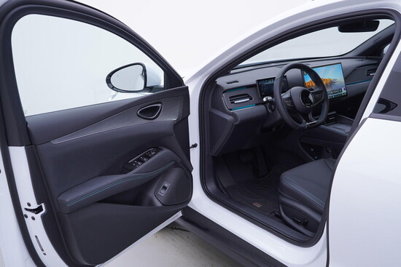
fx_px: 401
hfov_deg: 53.1
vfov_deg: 36.9
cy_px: 134
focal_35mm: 36
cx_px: 200
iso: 125
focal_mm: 24
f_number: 3.5
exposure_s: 1/60
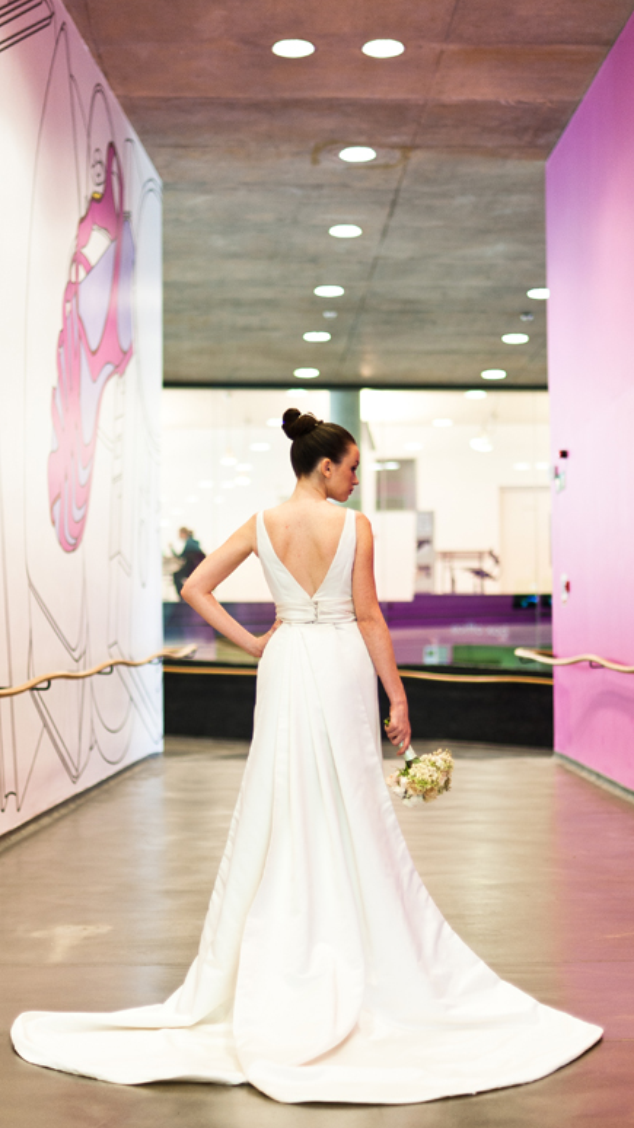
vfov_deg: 34.3
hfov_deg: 19.7
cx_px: 321
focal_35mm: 61
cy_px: 609
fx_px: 1824
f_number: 1.4
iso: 400
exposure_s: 1/125
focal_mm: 50
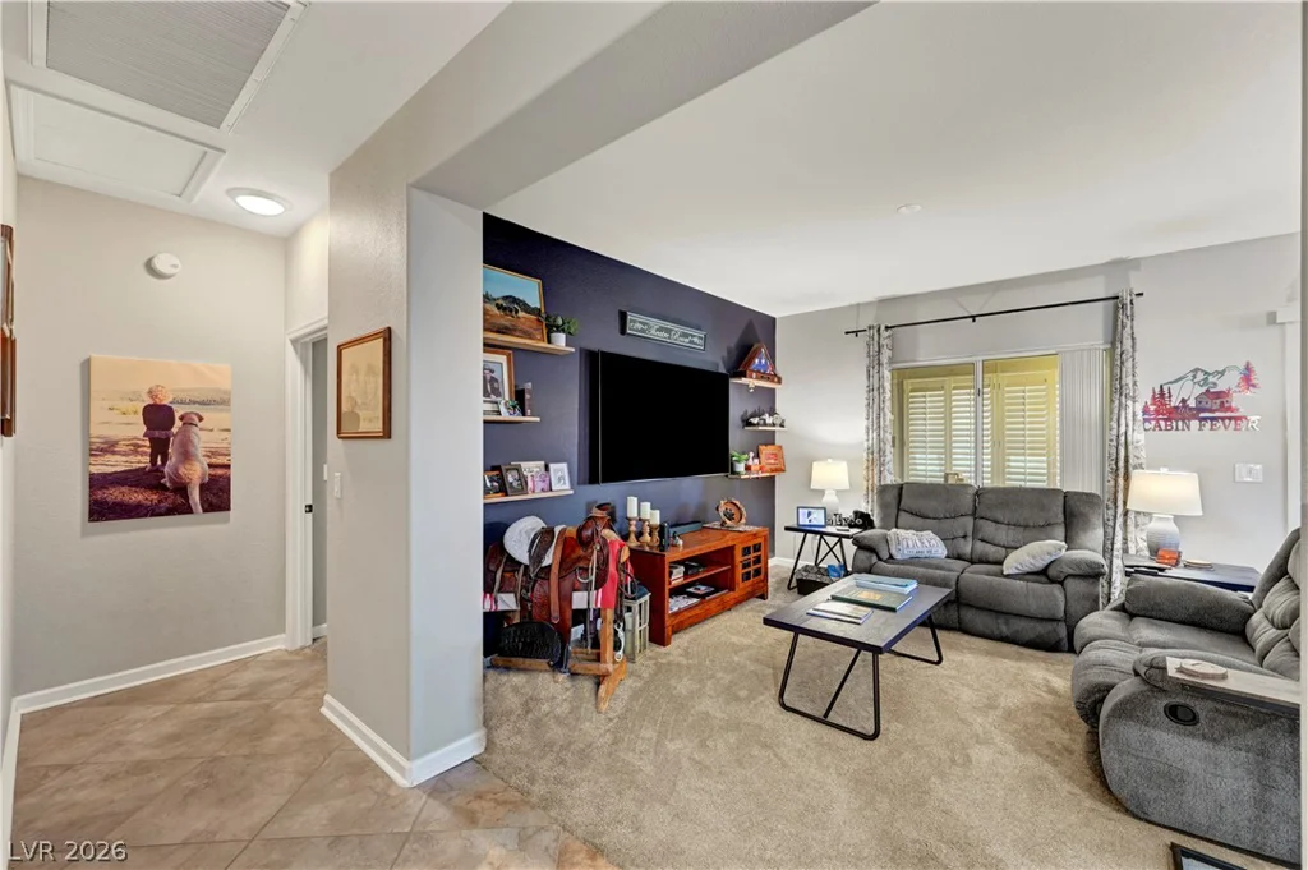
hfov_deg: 104.3
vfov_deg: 81.1
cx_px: 654
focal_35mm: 14
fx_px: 508
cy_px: 435
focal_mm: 14
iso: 800
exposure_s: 1/5
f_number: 7.1
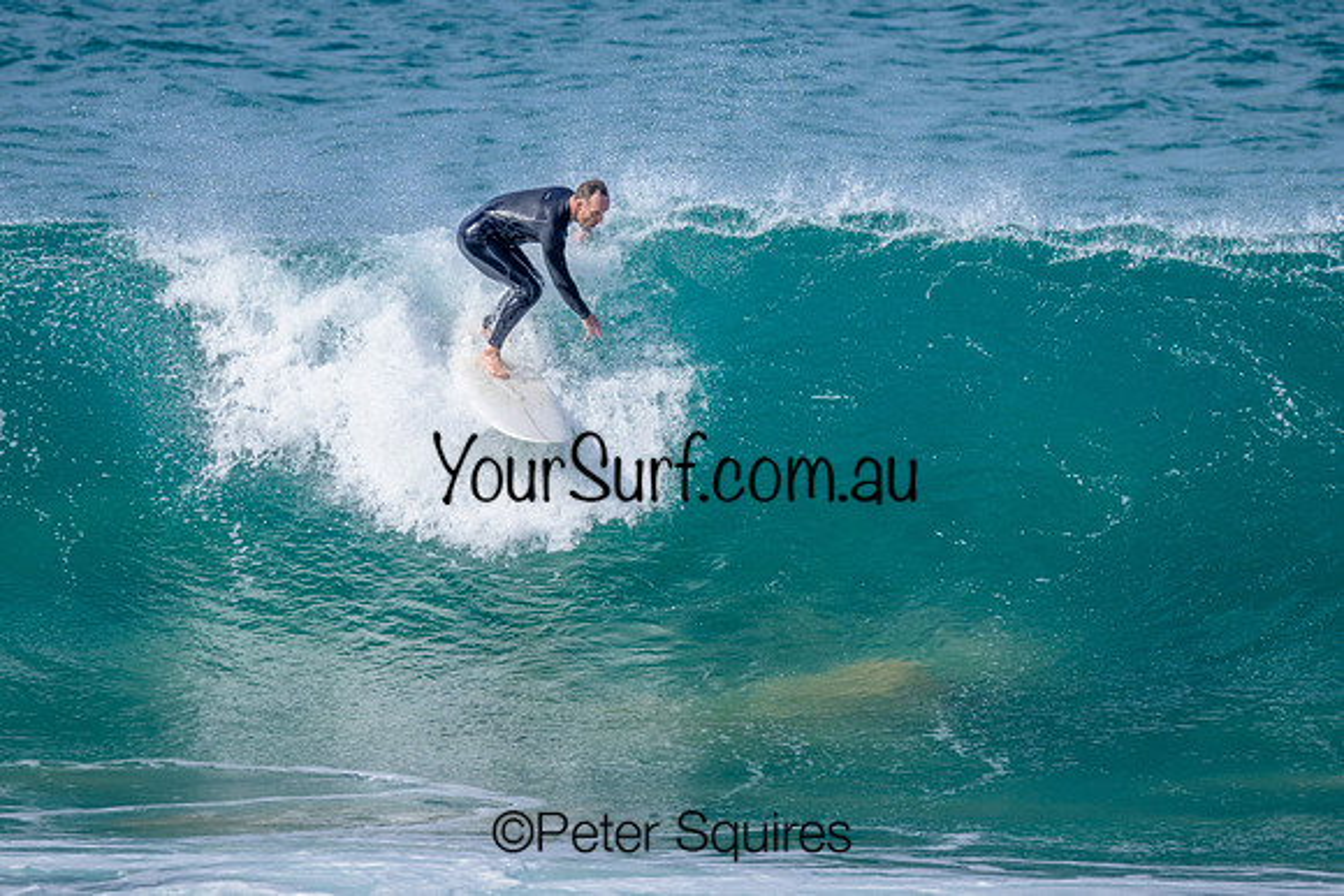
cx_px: 628
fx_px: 41053
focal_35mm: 1099
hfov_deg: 1.9
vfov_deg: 1.3
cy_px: 294
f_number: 6.3
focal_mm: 800
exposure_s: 1/2000
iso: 280
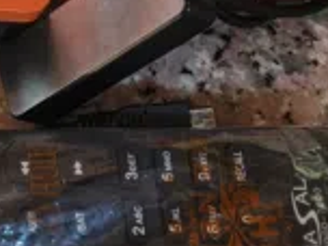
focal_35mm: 97
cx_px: -52
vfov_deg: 14.1
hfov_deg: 19.2
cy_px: -145
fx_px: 919
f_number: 1.8
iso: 810
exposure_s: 1/50
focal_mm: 5.56
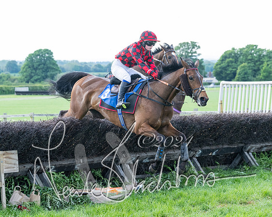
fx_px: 859
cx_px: 136
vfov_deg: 14.4
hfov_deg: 18.0
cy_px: 92
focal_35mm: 107
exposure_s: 1/2000
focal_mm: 74
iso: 1000
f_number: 4
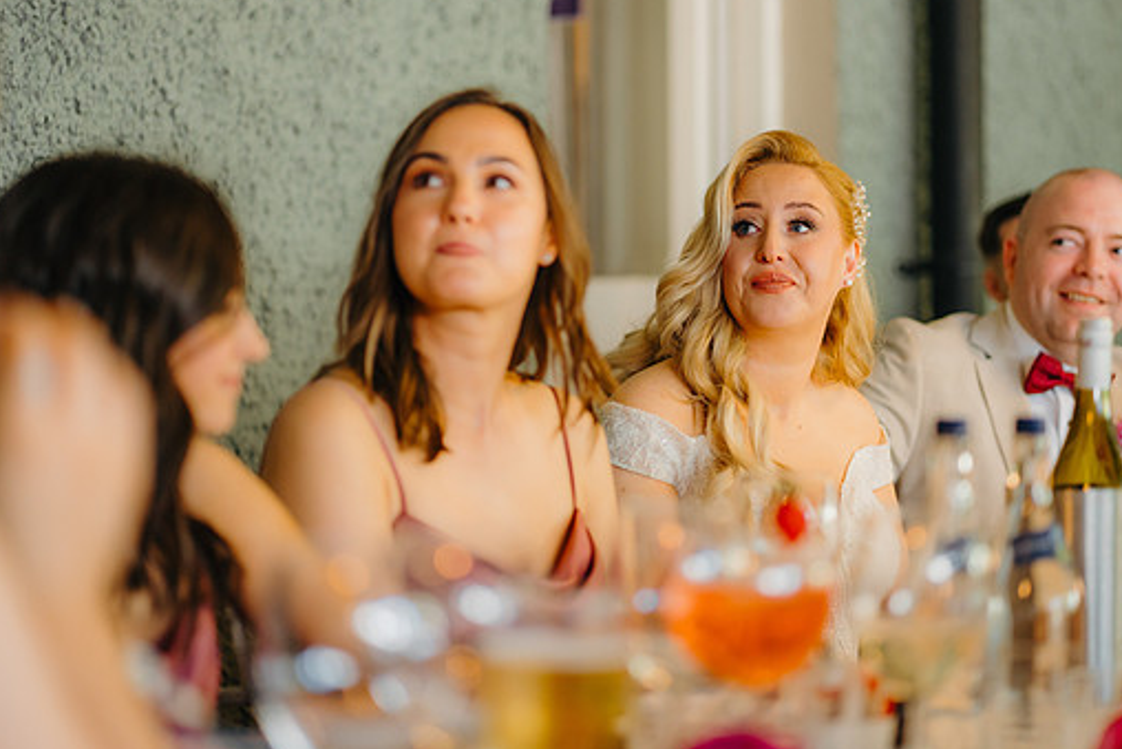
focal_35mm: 97
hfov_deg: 21.0
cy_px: 341
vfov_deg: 14.1
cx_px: 594
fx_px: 3024
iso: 800
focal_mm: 85
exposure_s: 1/200
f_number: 2
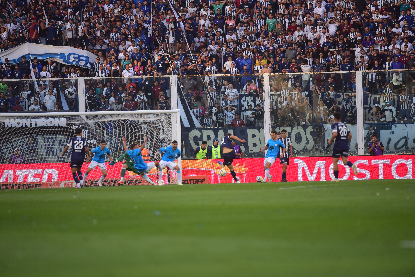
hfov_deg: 6.9
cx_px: 208
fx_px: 3458
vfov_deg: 4.6
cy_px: 138
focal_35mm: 300
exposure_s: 1/1000
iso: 1000
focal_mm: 300
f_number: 4
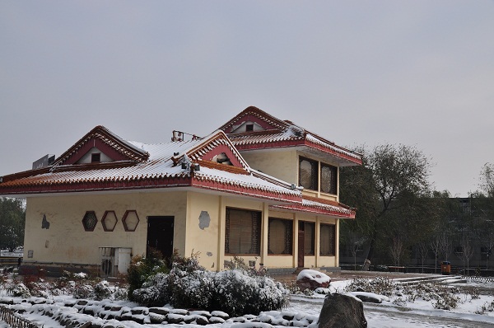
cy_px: 164
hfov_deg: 46.5
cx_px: 247
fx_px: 575
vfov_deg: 31.8
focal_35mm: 42
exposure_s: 1/640
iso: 200
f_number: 7.1
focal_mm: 28
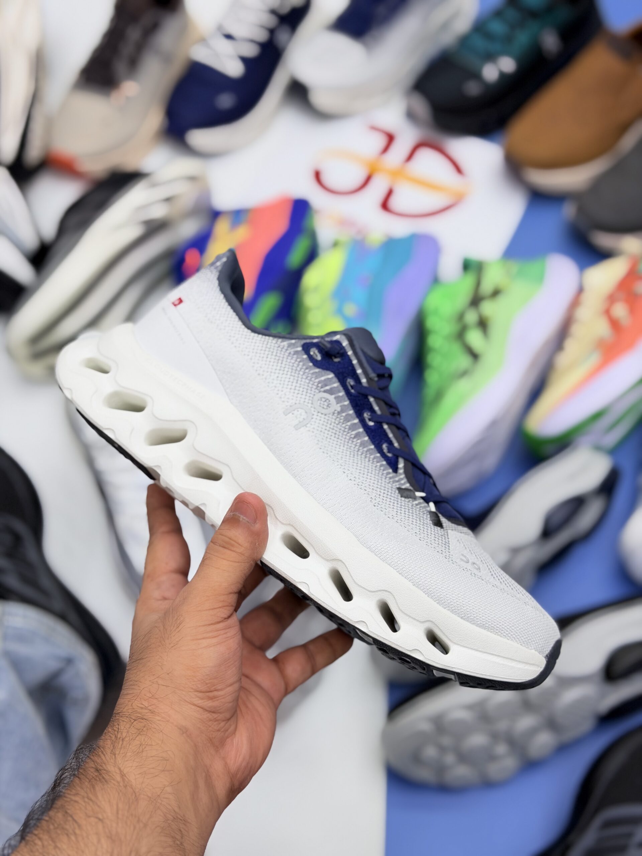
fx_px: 1187
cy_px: 428
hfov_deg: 30.3
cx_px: 321
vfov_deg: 39.7
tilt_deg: -56.3
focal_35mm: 48
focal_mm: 6.76
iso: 64
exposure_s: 1/386
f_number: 1.78
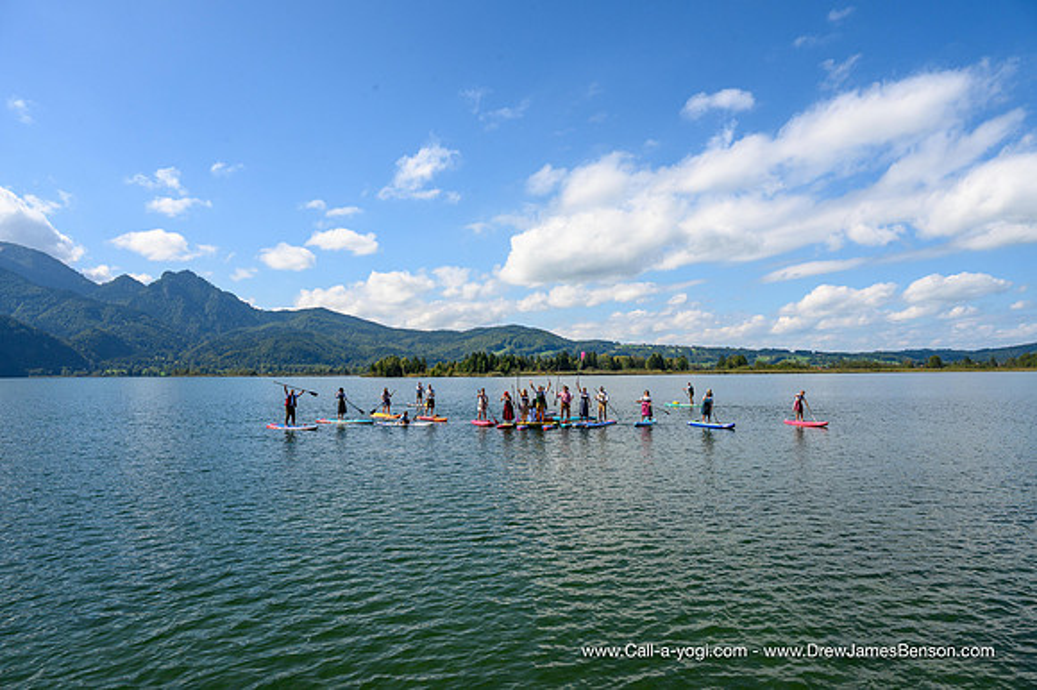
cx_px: 518
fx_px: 691
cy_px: 345
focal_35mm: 24
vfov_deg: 53.1
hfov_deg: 73.8
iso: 200
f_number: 11
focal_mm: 24
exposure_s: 1/500
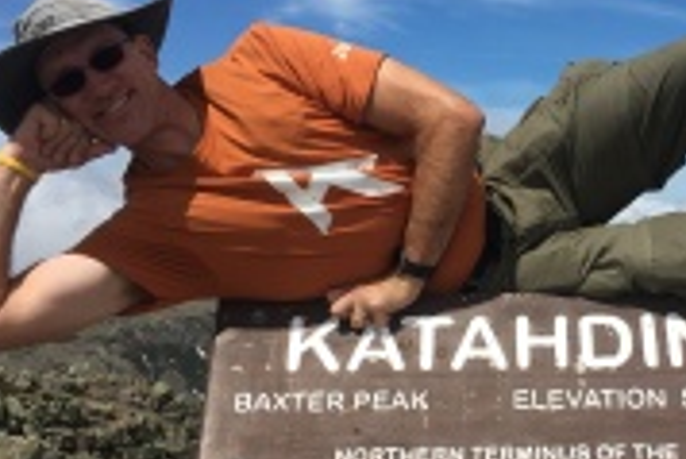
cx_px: 555
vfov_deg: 21.9
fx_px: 1182
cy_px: 278
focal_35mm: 62
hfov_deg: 31.5
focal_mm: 4.15
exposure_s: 1/2959
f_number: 2.2
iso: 25
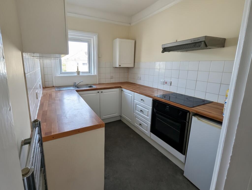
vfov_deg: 90.1
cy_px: 95
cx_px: 126
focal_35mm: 13
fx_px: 95
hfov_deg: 106.1
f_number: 2.2
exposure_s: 1/94.4
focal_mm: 1.95
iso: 47
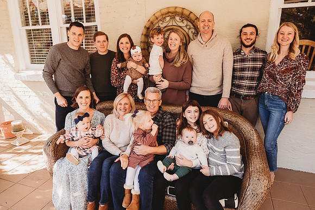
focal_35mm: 24
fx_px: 210
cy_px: 105
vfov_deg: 53.2
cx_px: 158
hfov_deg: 73.7
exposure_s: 1/200
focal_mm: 24
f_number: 4.5
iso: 250
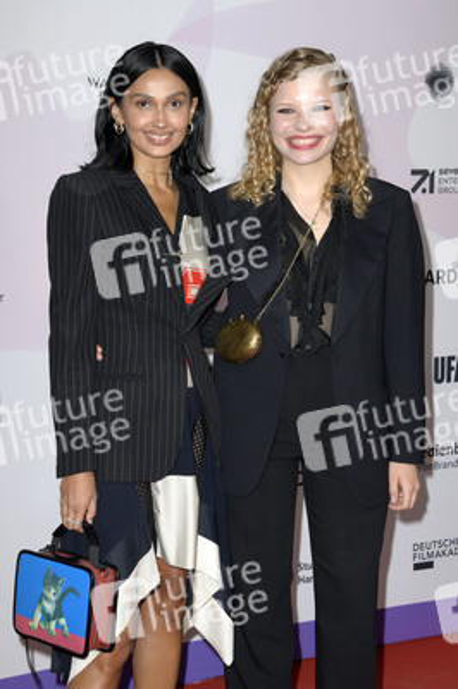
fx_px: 1242
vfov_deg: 31.0
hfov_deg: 20.9
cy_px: 344
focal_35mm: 65
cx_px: 229
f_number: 6.3
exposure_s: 1/250
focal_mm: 65
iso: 400
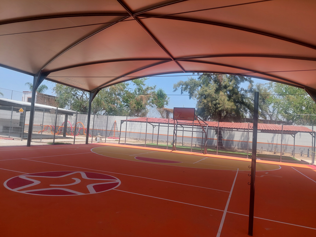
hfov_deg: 71.6
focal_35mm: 24
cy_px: 118
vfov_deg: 56.8
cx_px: 158
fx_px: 219
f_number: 1.8
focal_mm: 5.23
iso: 40
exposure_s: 1/1418
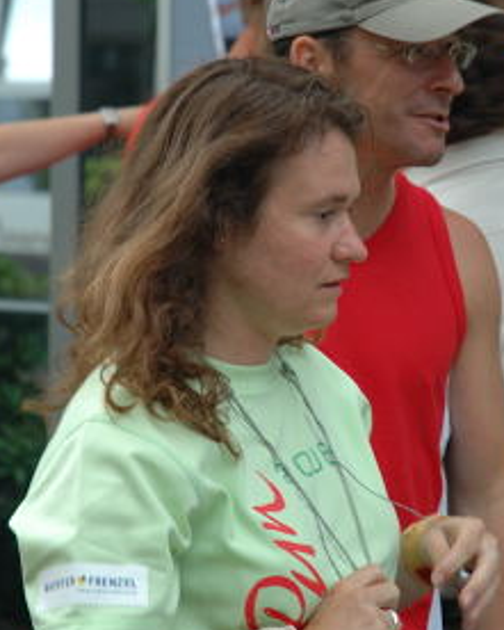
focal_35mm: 201
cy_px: 232
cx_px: 326
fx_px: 3746
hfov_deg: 7.7
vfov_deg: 9.6
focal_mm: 70
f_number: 4.5
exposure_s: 1/60
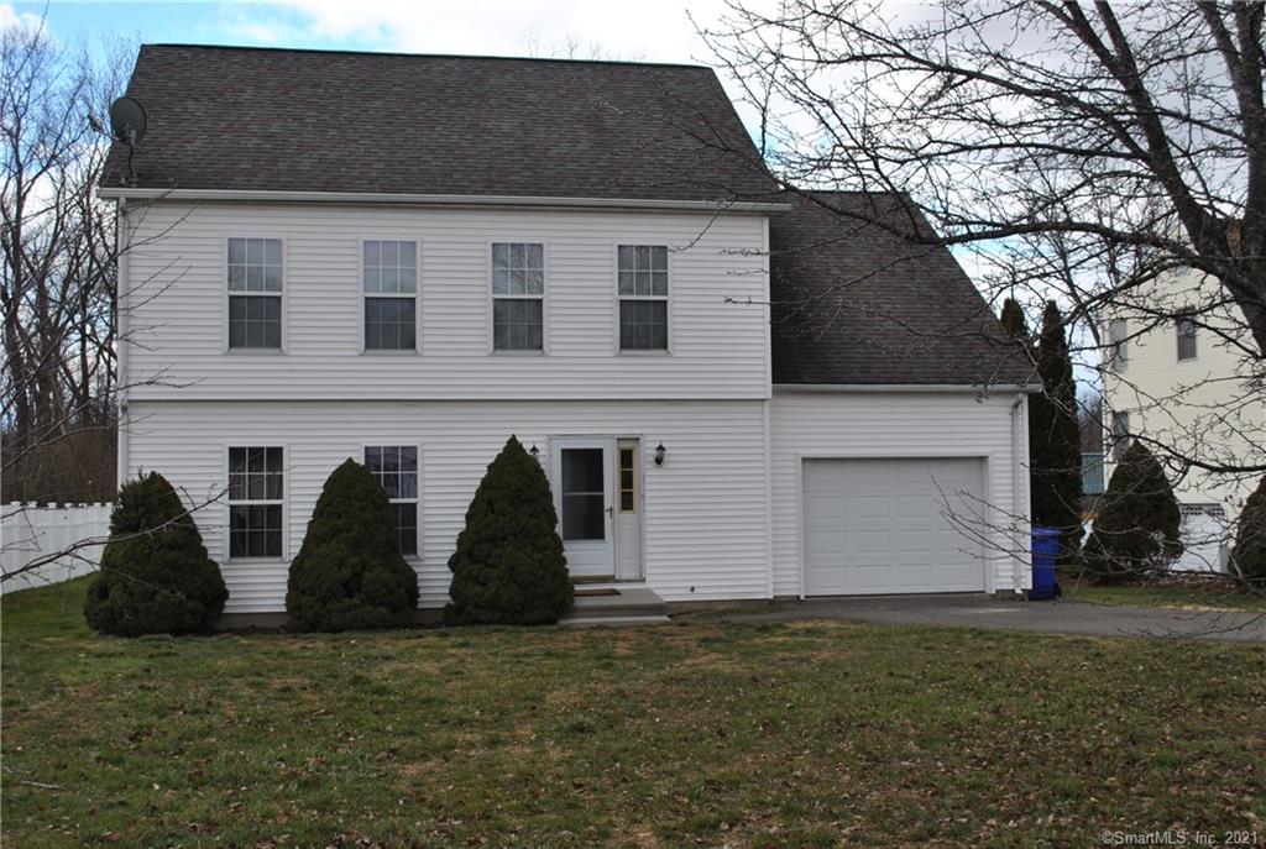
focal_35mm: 42
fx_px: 1480
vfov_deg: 32.0
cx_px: 633
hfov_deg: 46.3
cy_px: 424
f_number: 7.1
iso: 100
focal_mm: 28
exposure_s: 1/200
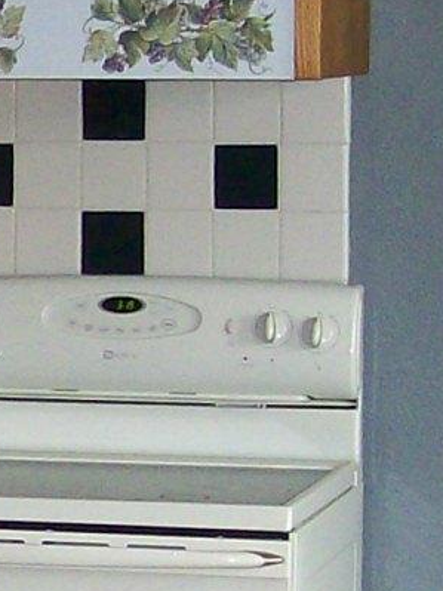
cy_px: 444
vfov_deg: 9.5
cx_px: -351
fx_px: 3551
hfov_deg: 7.0
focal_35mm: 208
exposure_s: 1/64
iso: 140
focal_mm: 6
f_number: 2.7
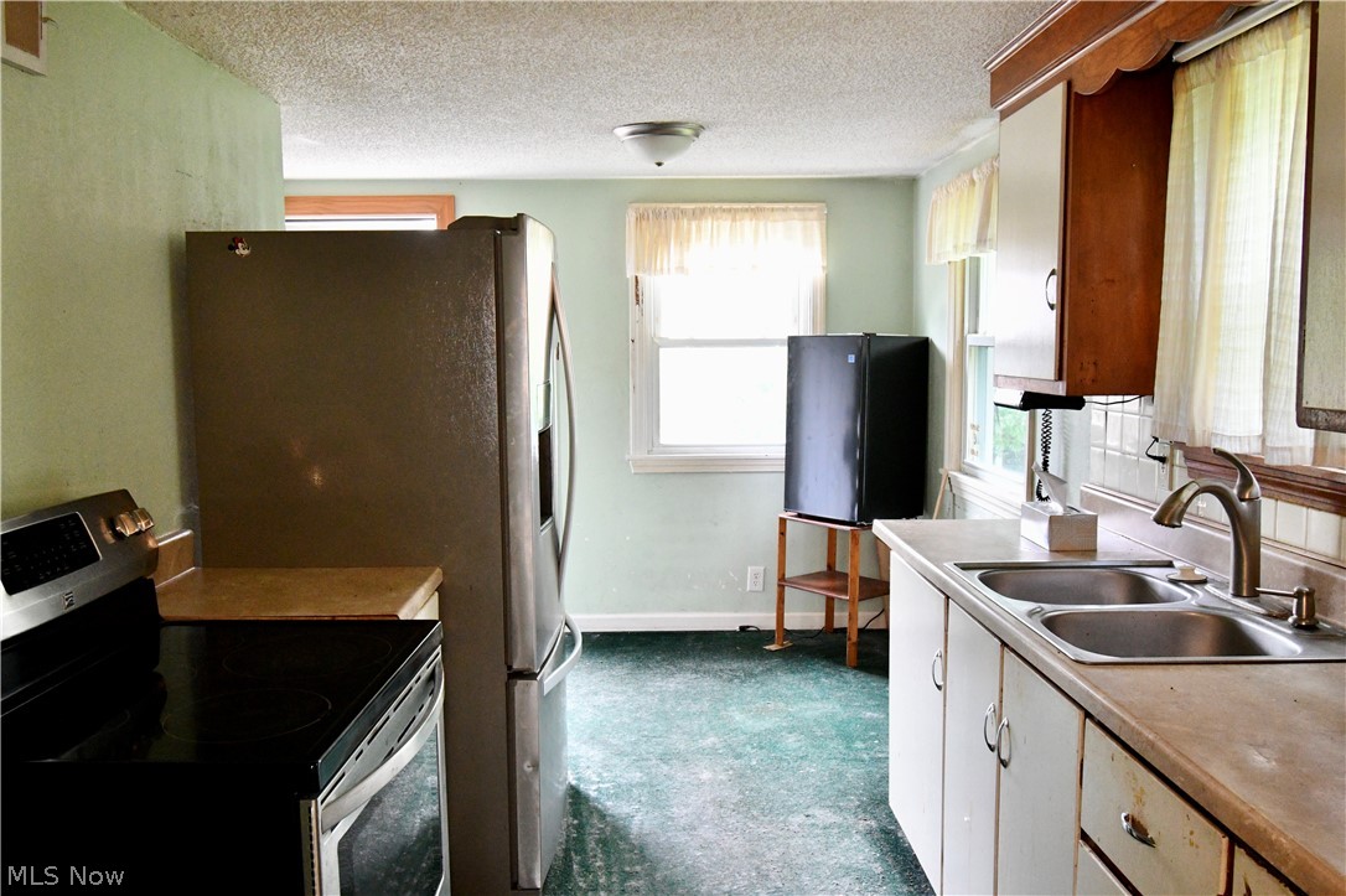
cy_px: 448
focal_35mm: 30
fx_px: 1121
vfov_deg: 43.6
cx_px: 673
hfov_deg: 62.0
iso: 4000
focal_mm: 20
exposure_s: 1/30
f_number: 5.6
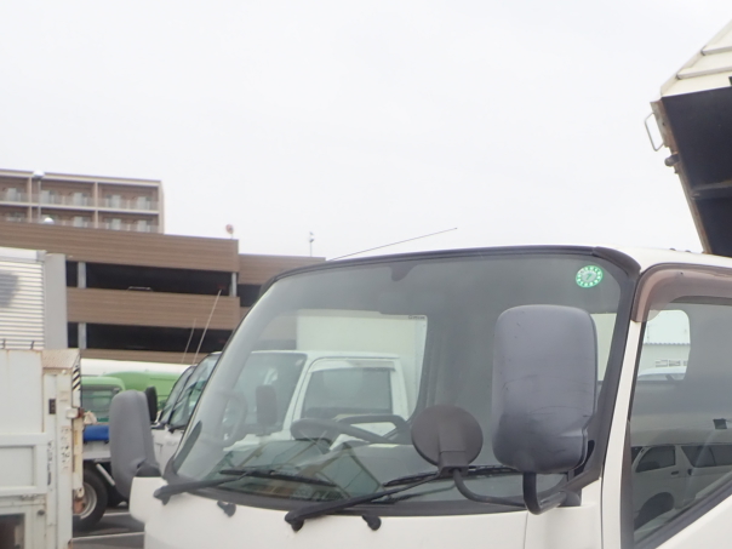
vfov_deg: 27.1
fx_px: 1121
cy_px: 427
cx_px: 659
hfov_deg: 34.2
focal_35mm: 53
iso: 100
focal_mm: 4.5
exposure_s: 1/250
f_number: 2.8
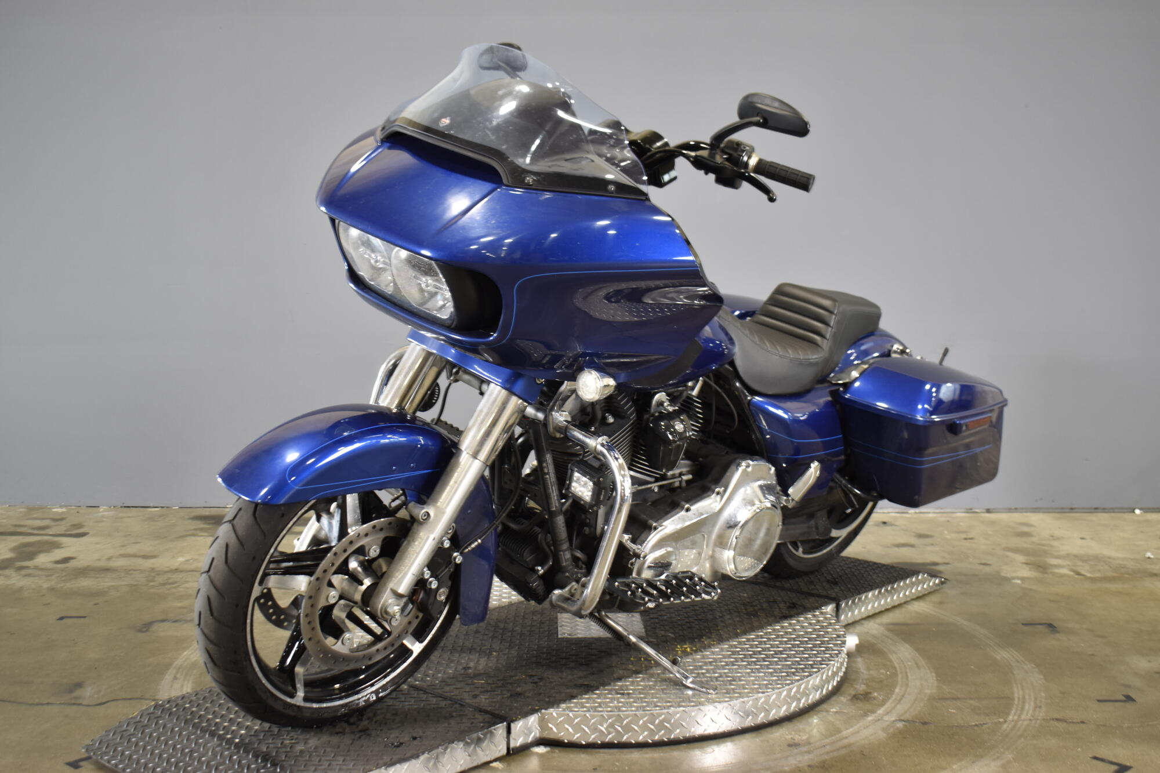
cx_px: 580
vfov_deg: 33.0
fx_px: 1305
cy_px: 386
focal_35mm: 40
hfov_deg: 47.9
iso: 400
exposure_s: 1/20
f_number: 4
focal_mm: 27
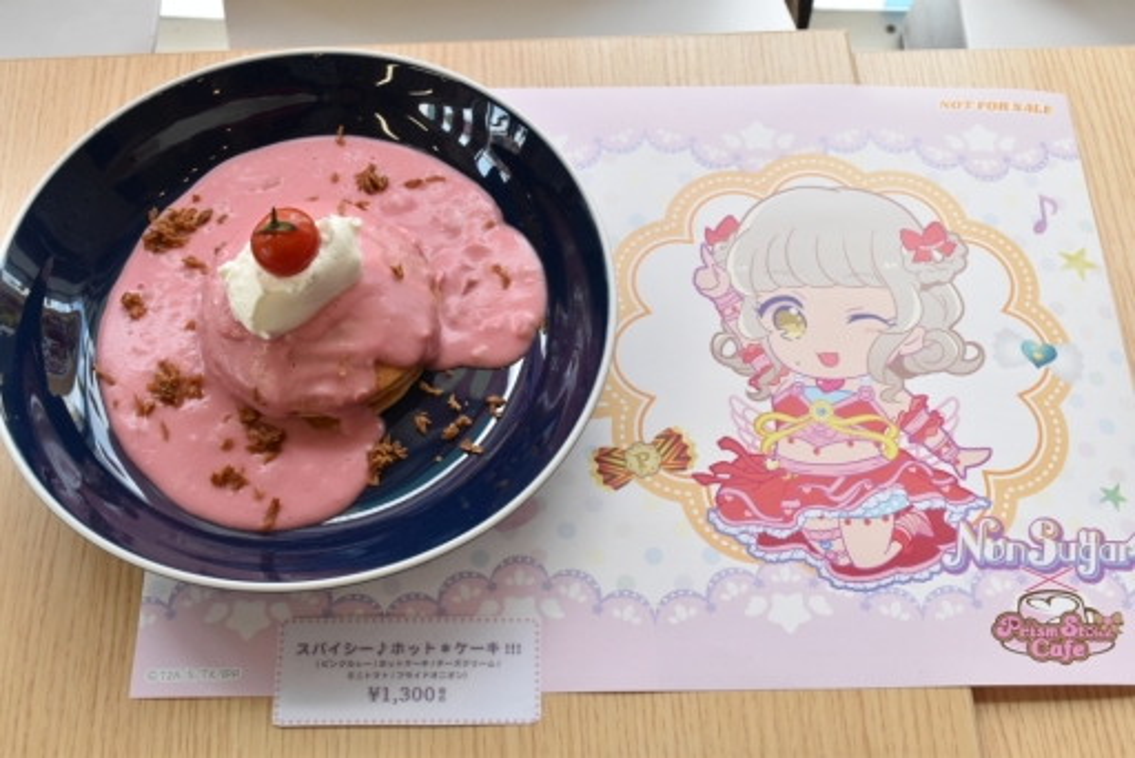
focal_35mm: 48
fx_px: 1514
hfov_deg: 41.1
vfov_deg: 28.1
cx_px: 568
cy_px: 379
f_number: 13
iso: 1250
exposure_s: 1/80
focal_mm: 32
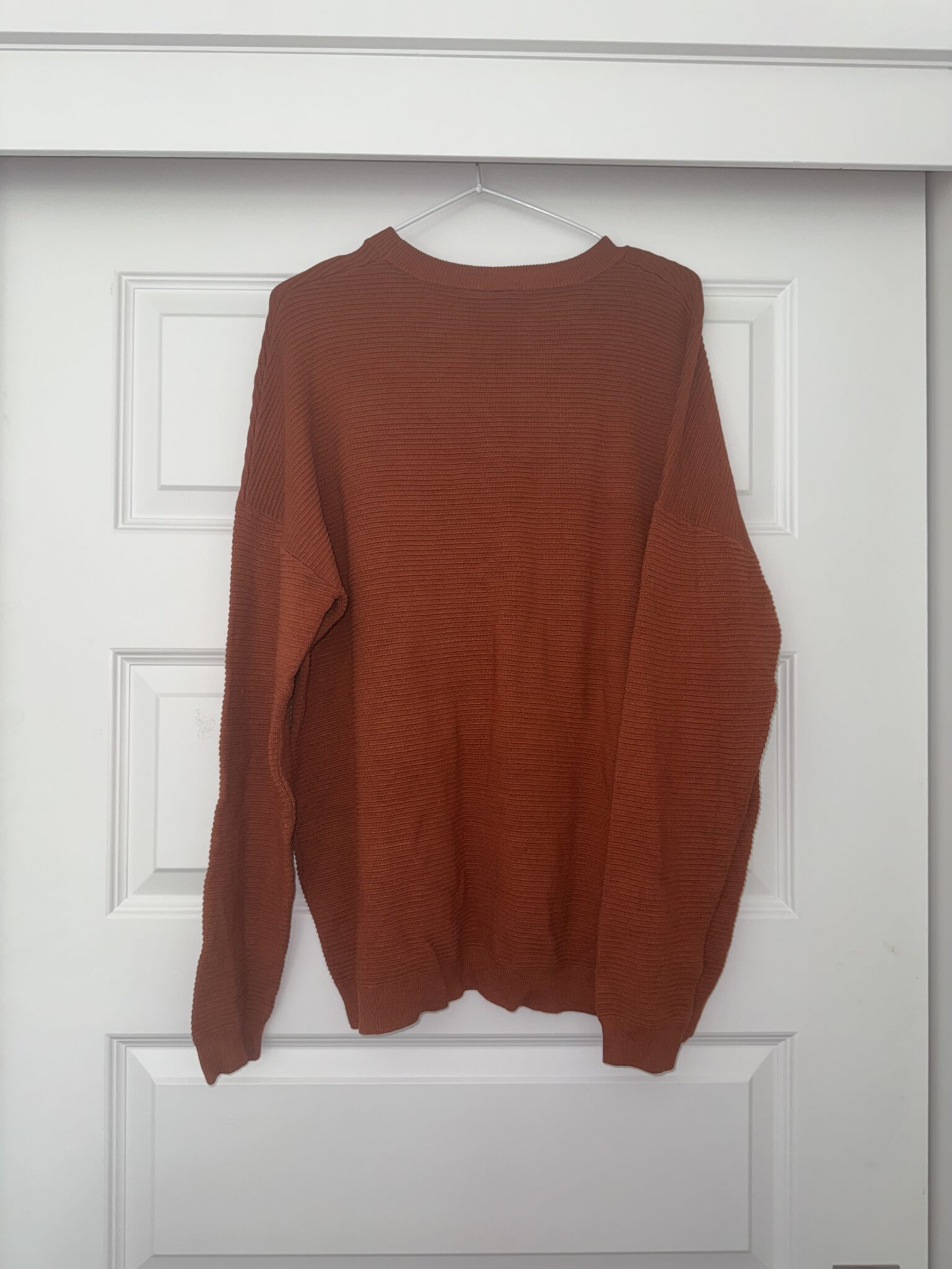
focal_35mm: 24
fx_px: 880
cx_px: 476
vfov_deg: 71.6
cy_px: 634
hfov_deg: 56.8
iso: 100
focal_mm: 6.76
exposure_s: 1/27
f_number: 1.78
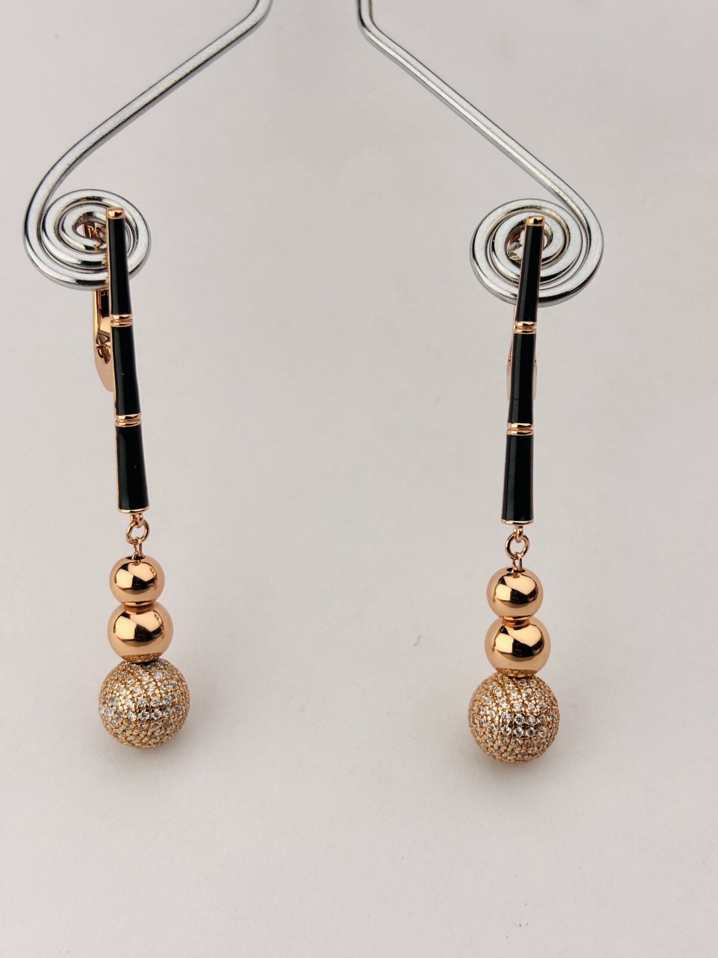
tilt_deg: -21.5
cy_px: 479
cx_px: 359
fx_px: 1438
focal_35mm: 52
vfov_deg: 36.8
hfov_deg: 28.0
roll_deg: -0.6
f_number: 1.6
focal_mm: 5.96
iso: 32
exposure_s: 1/3534
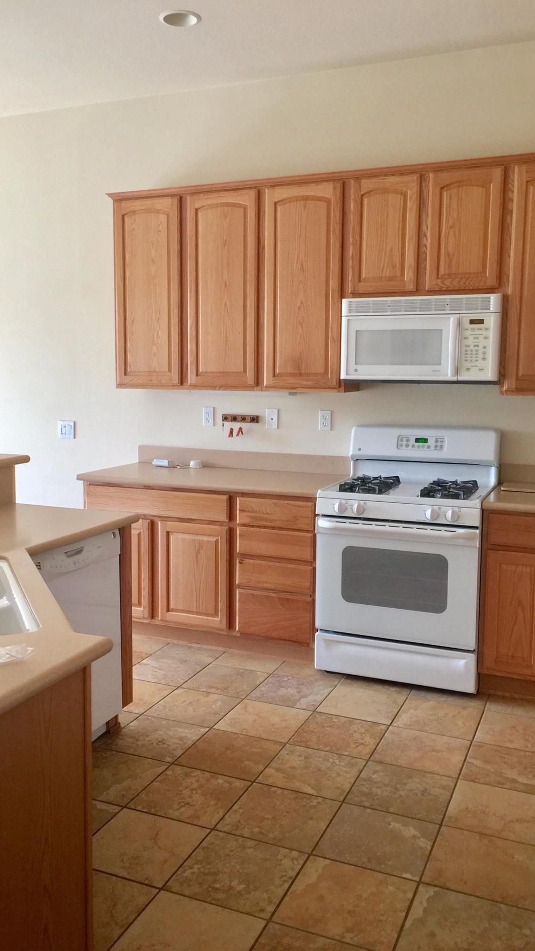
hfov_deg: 36.6
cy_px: 470
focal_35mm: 32
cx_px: 240
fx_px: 807
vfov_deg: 61.0
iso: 32
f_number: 2.2
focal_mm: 4.15
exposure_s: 1/40
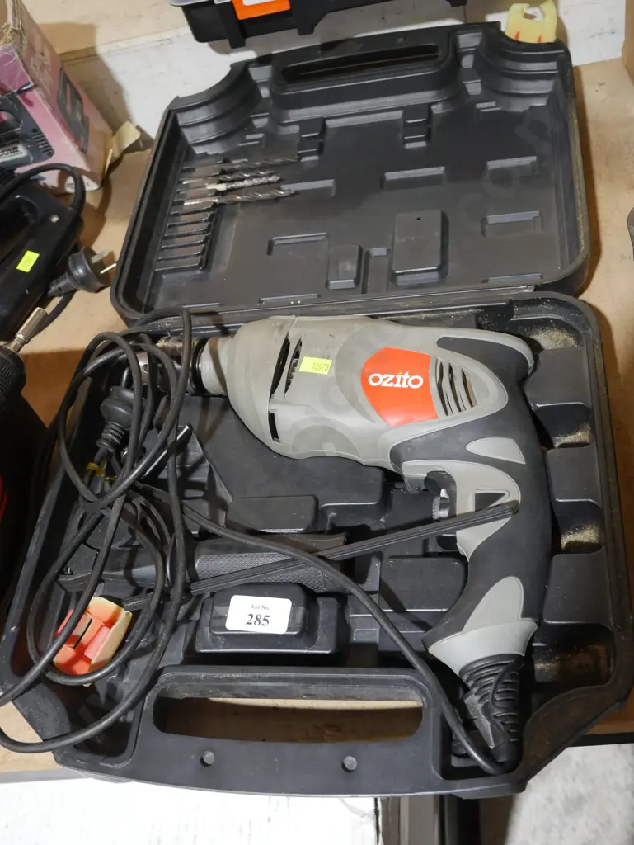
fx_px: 927
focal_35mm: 38
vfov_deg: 49.0
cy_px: 422
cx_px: 317
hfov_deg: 37.8
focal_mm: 19
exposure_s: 1/60
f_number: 4.1
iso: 1000
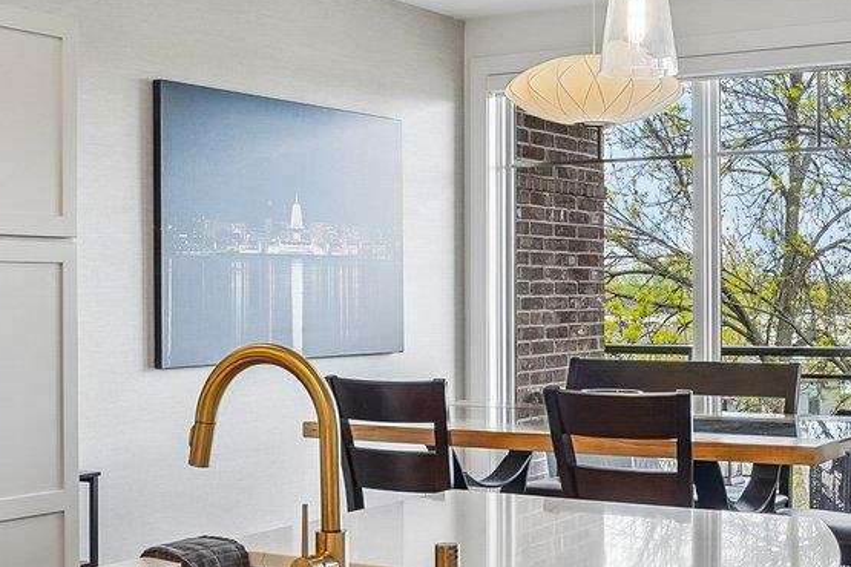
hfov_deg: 33.9
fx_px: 1395
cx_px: 491
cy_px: 289
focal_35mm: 59
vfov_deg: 23.0
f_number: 8
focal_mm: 16
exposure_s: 1/30
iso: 320
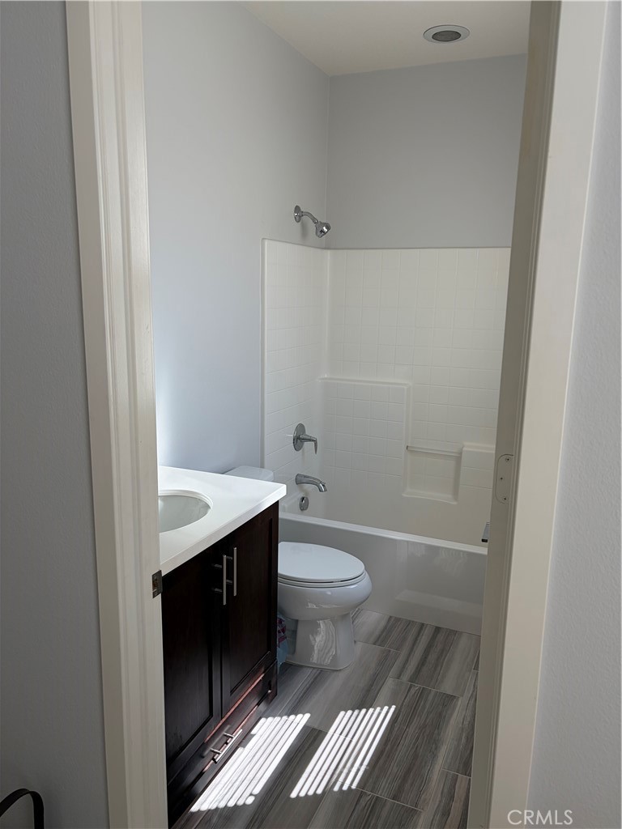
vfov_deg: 67.3
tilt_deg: -10.8
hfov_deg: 53.1
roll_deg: -0.4
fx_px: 623
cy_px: 414
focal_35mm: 26
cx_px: 311
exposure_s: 1/122
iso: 32
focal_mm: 5.96
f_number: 1.6
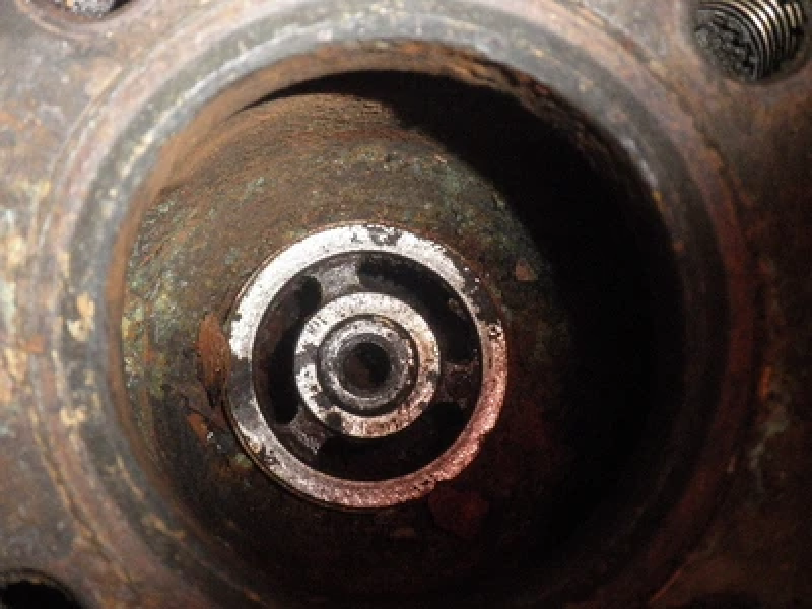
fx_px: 1384
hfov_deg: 32.7
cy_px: 304
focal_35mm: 59
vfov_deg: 24.8
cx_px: 406
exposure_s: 1/100
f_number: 10.7
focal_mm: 10.5
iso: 500
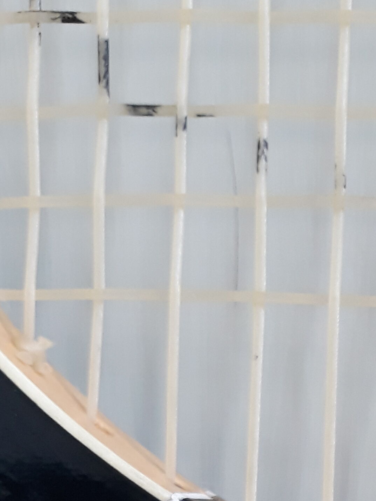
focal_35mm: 78
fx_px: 1129
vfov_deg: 21.8
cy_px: 703
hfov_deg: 18.1
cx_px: 430
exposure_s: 1/50
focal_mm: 3.71
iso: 160
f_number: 1.7
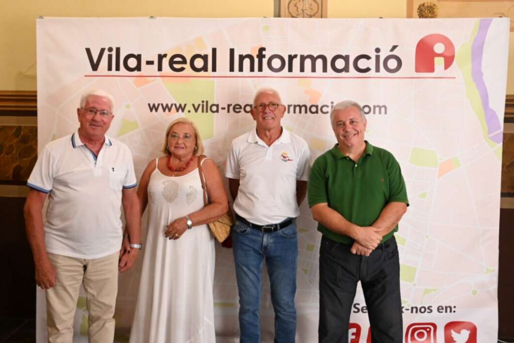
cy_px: 172
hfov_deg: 57.2
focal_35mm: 33
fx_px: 471
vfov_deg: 40.0
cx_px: 257
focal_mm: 33
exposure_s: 1/323
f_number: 4
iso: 6400
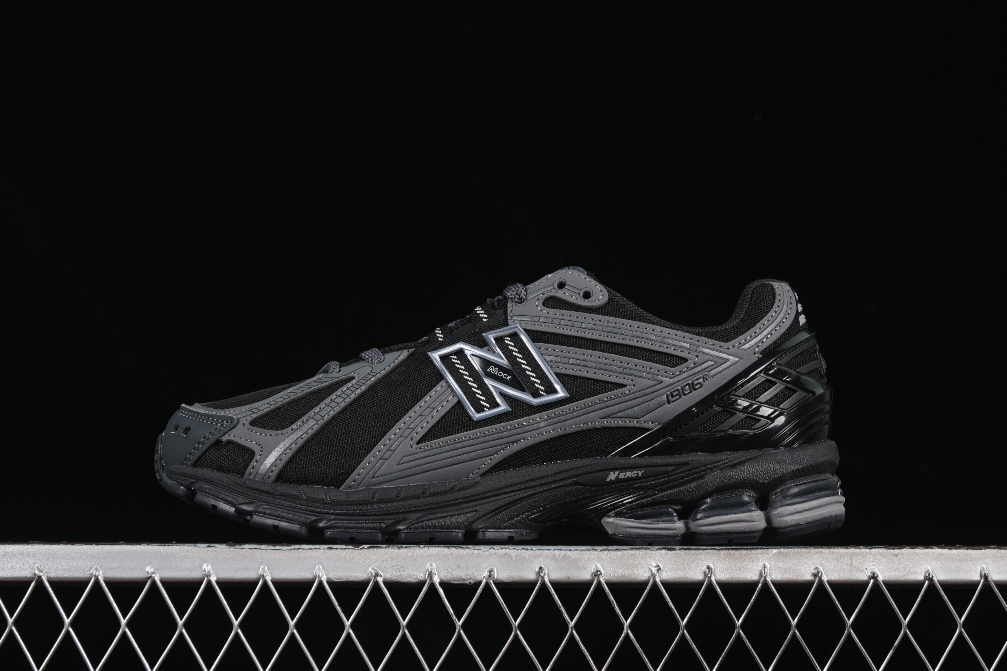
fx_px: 2098
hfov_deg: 27.0
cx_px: 504
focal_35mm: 75
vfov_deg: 18.2
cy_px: 336
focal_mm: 50
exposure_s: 1/60
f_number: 6.3
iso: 160
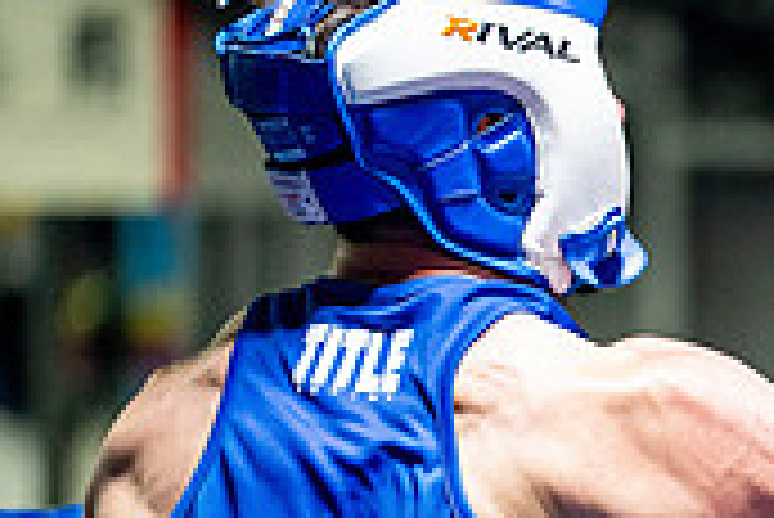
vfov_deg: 3.3
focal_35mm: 415
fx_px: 8930
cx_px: 1030
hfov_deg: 4.9
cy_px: 655
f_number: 2
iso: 4000
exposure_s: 1/1000
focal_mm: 123
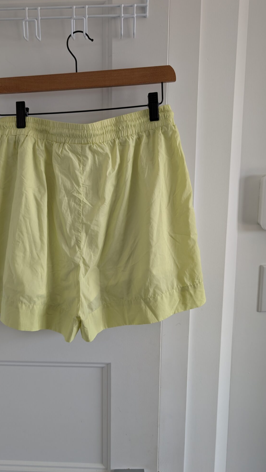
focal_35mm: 27
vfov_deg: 69.9
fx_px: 339
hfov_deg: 42.3
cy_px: 233
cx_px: 90
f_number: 1.68
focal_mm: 6.9
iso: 61
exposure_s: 1/114
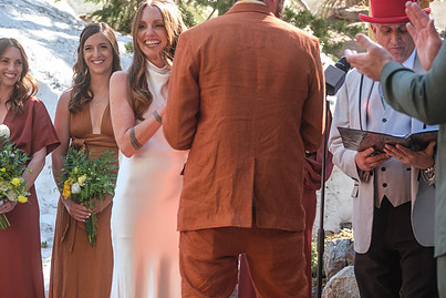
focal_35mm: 108
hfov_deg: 18.9
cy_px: 191
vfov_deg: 12.7
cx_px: 262
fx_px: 1338
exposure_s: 1/200
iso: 400
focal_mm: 50
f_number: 3.6
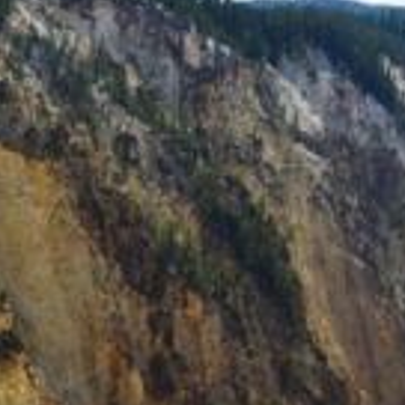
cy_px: 424
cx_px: 473
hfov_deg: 15.6
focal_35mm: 108
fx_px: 1430
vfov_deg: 15.8
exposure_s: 1/125
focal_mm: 18
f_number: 11
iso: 100
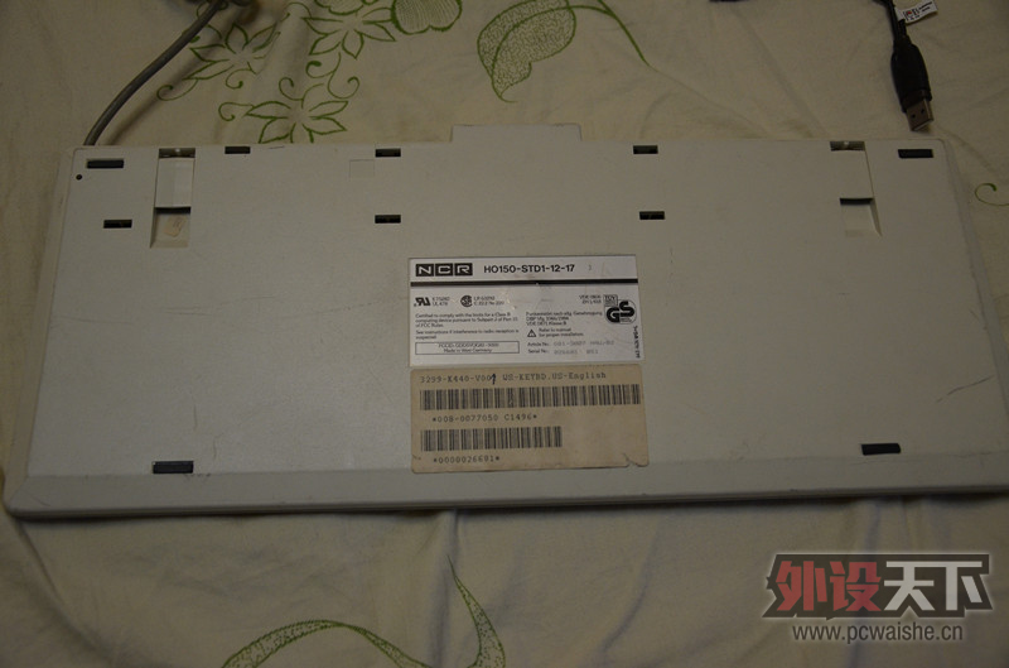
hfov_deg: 51.4
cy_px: 334
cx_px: 504
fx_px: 1048
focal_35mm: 38
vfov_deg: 35.3
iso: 900
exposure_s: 1/30
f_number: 4
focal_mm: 25
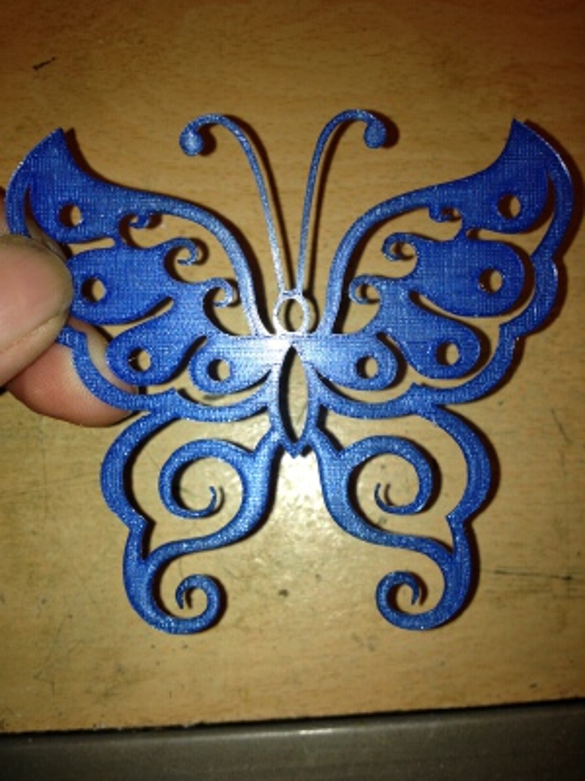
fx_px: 789
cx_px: 292
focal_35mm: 35
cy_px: 390
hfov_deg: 40.7
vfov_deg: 52.6
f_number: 2.4
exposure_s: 1/135
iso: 50
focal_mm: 4.28
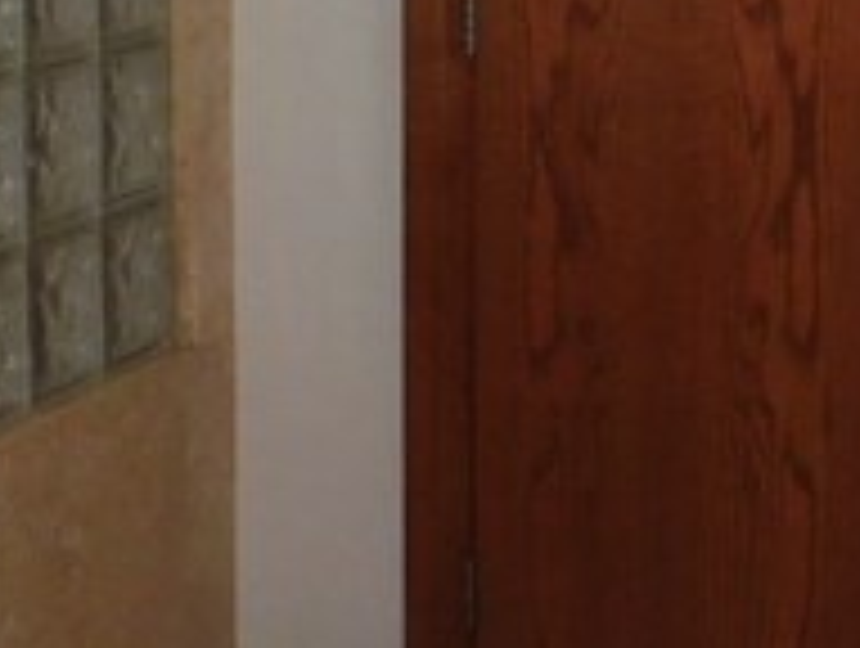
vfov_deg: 11.8
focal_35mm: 123
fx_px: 3062
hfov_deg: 14.2
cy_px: -122
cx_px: 1526
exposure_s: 1/30
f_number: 3
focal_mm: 4
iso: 200
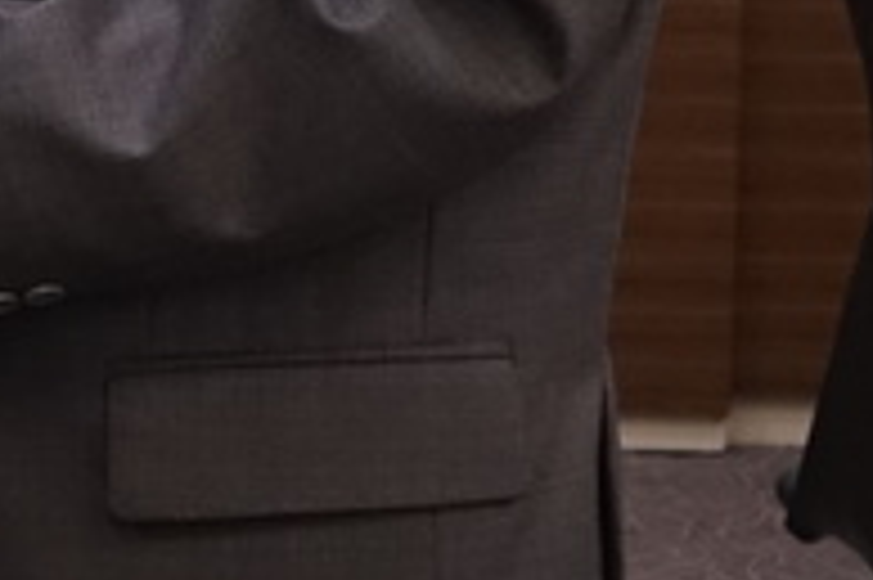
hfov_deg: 7.8
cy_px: -733
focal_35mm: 260
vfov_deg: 5.1
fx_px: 6300
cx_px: -472
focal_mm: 15.52
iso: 640
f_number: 2.8
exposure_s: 1/160
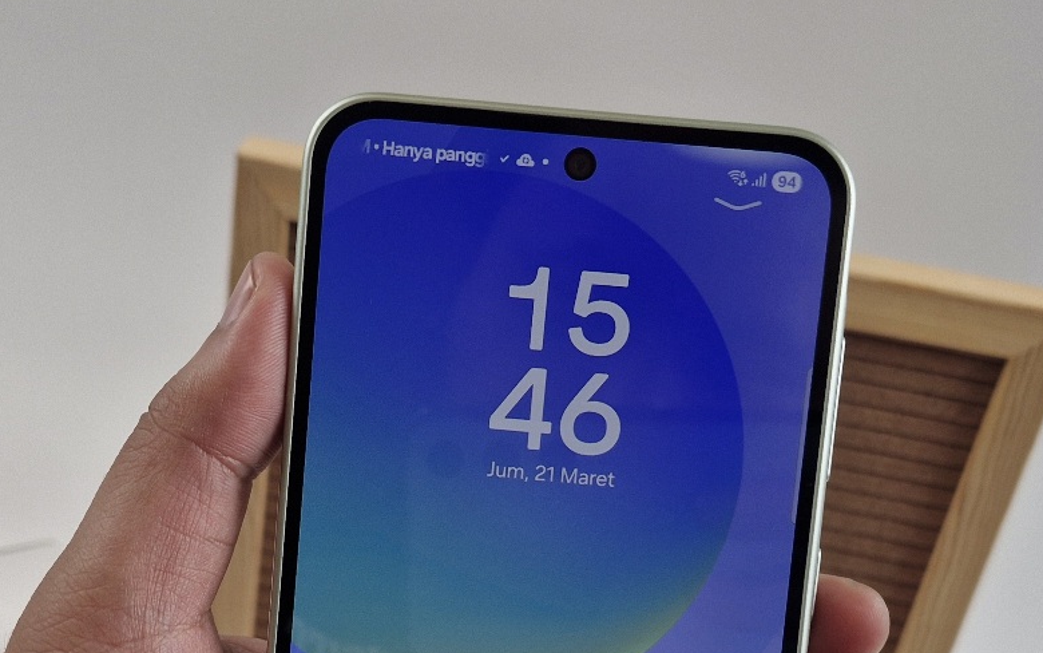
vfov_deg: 25.0
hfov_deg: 40.3
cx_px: 499
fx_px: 1422
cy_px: 606
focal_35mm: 50
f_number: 1.8
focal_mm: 5.54
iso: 50
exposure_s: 1/182
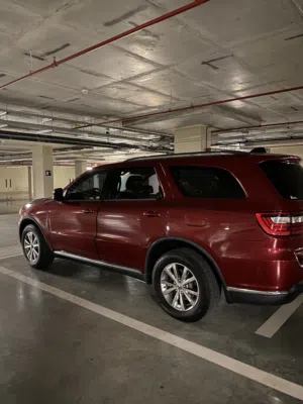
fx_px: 303
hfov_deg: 53.1
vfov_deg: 67.3
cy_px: 202
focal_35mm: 26
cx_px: 152
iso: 800
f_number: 1.8
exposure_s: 1/8
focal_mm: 4.25
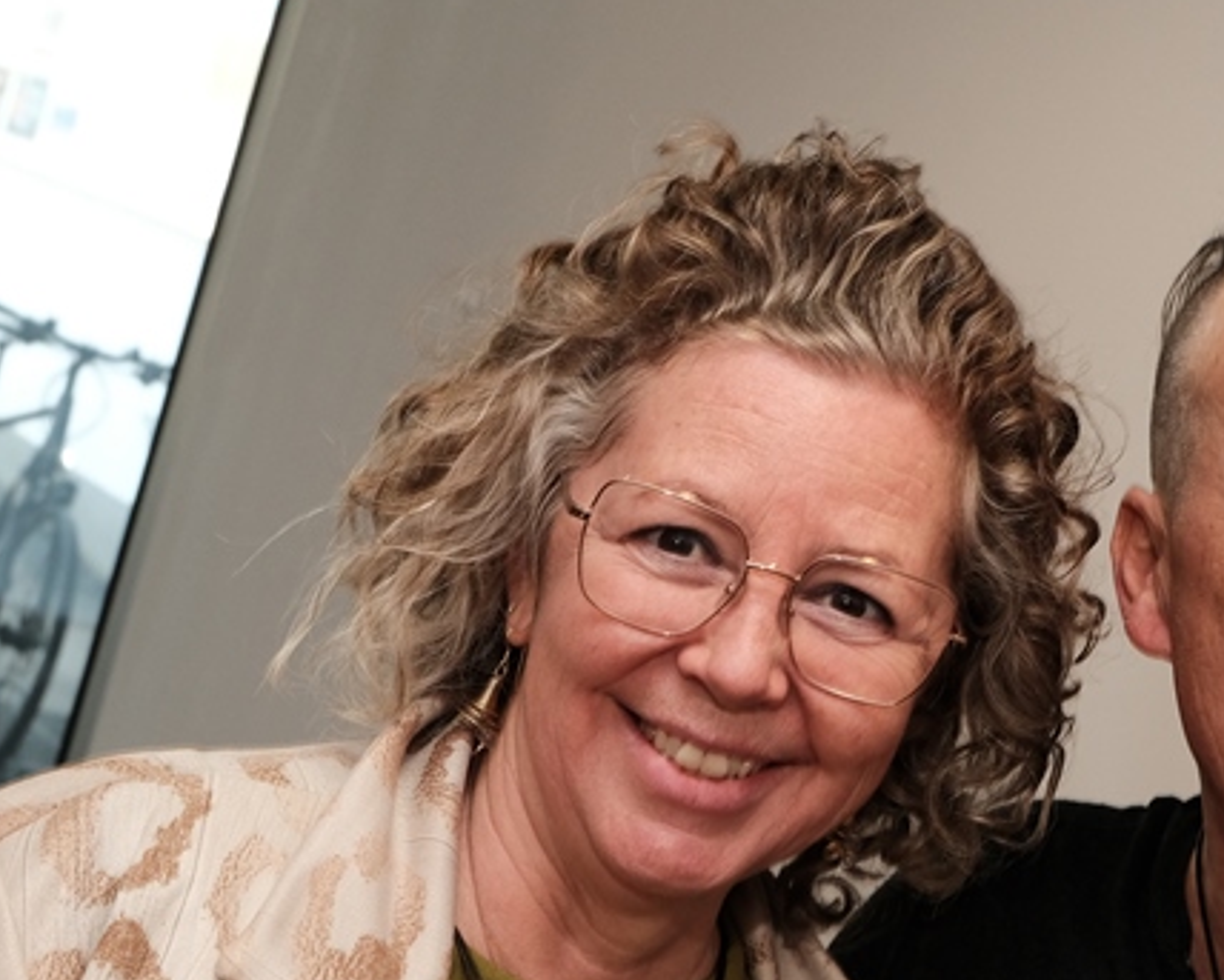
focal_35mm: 92
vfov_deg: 16.6
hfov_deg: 20.7
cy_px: 756
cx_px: 869
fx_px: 3335
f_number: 5
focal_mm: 27.4
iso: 800
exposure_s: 1/60
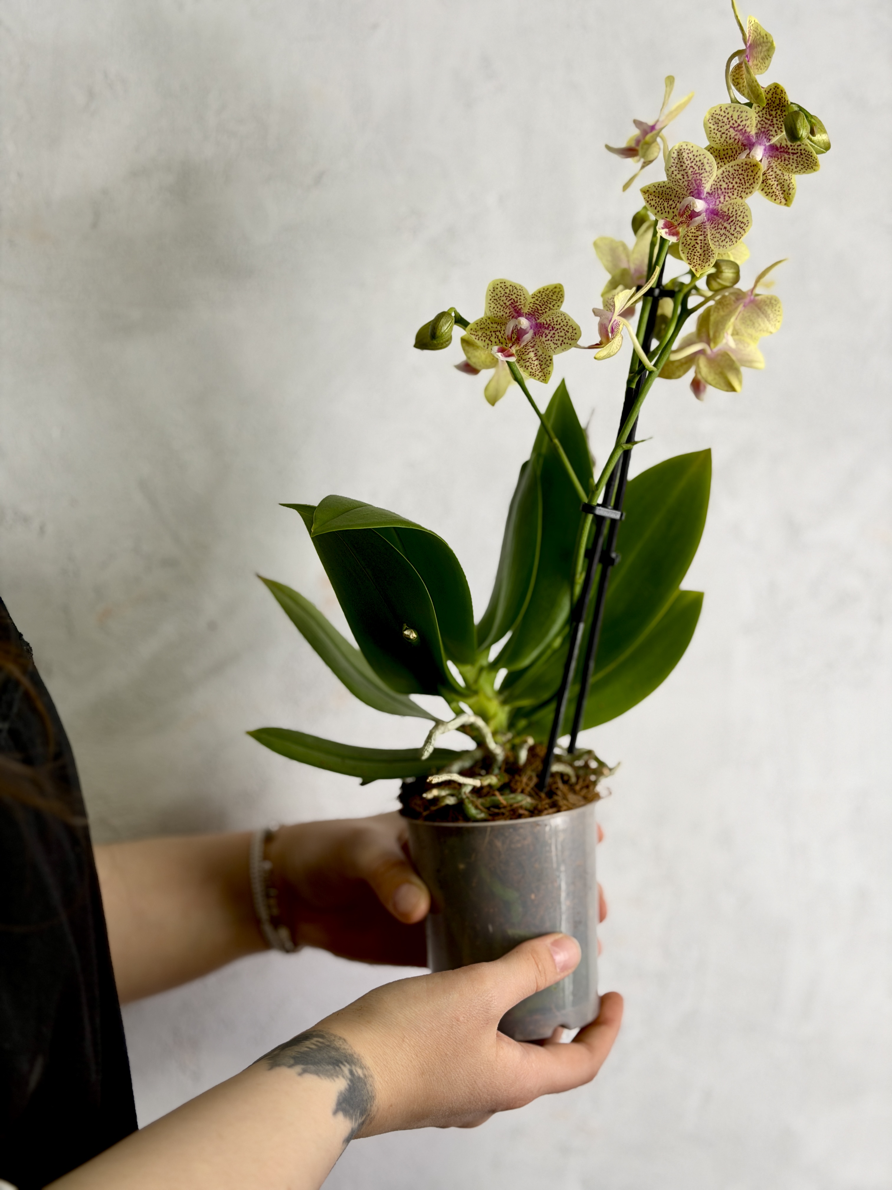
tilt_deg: -6.4
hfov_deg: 30.3
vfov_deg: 39.7
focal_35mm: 48
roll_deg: -0.5
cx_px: 446
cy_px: 595
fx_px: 1649
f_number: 1.78
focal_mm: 6.76
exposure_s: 1/259
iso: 64
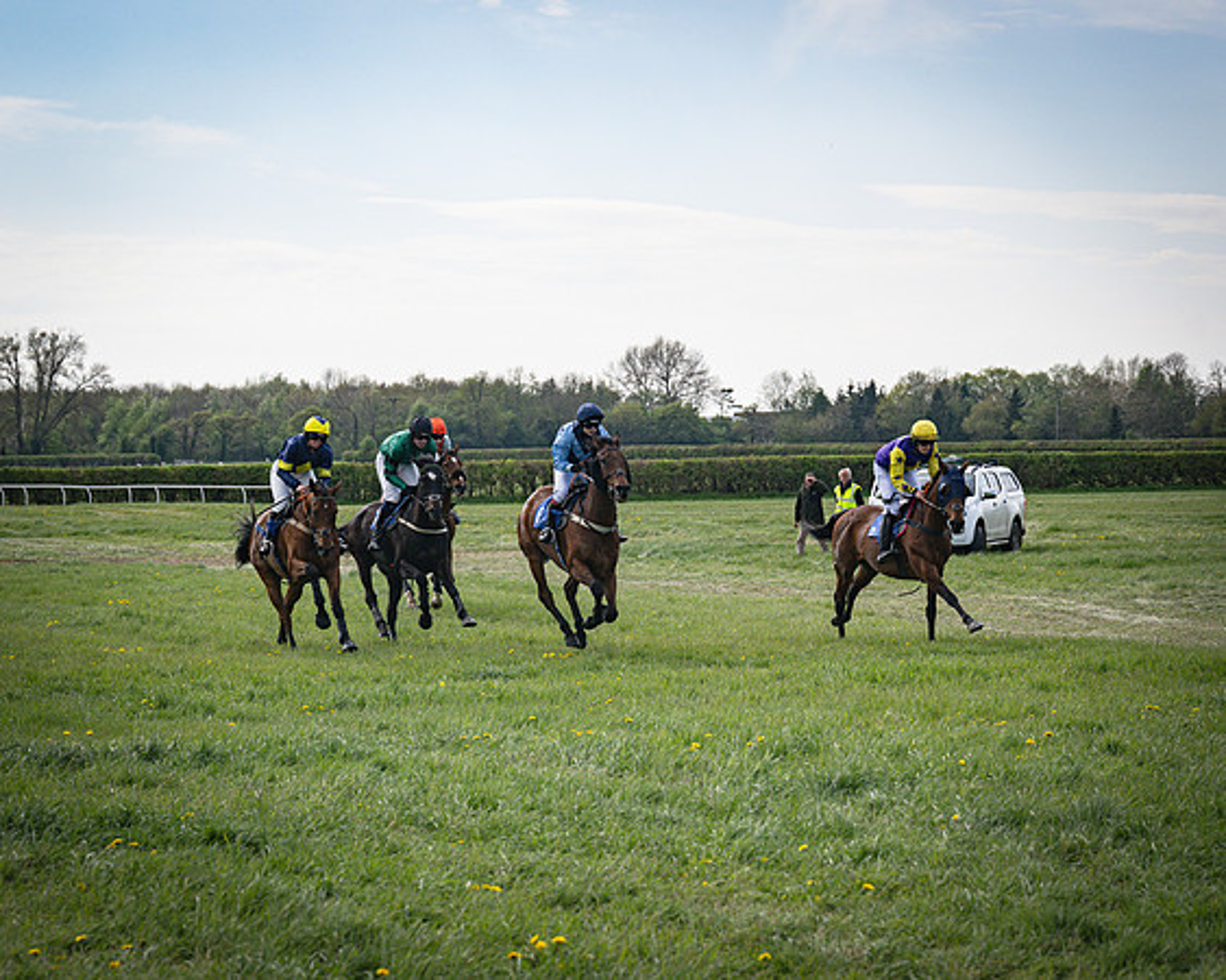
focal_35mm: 107
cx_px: 604
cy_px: 469
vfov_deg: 14.4
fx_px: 3874
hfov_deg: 18.0
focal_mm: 85
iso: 400
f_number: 5
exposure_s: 1/4000
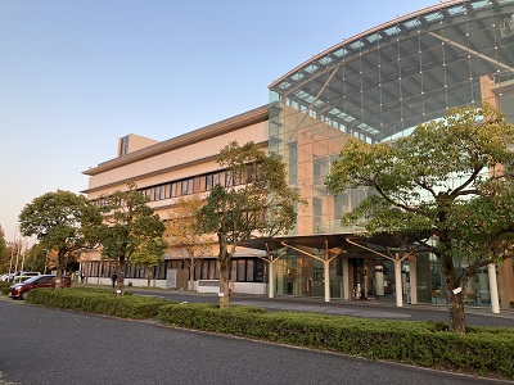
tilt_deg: +11.4
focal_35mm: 28
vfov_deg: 49.7
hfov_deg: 63.4
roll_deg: -1.5
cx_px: 257
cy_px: 192
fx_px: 416
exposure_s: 1/212
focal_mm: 3.99
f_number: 1.8
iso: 20
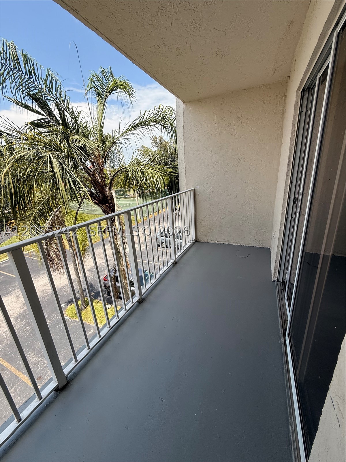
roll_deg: +3.7
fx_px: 187
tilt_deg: -17.0
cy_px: 231
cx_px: 173
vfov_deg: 102.1
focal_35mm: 14
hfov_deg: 85.7
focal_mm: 2.22
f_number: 2.2
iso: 50
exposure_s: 1/1087
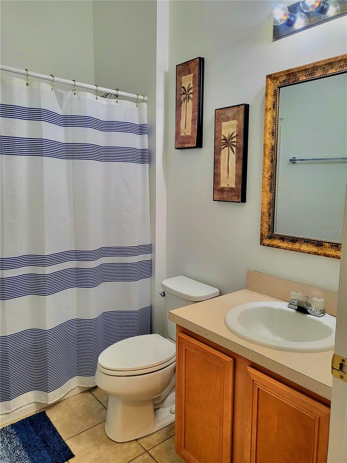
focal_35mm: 26
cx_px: 174
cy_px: 232
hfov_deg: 53.1
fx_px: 348
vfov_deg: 67.3
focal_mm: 4.25
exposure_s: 1/120
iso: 125
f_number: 1.8
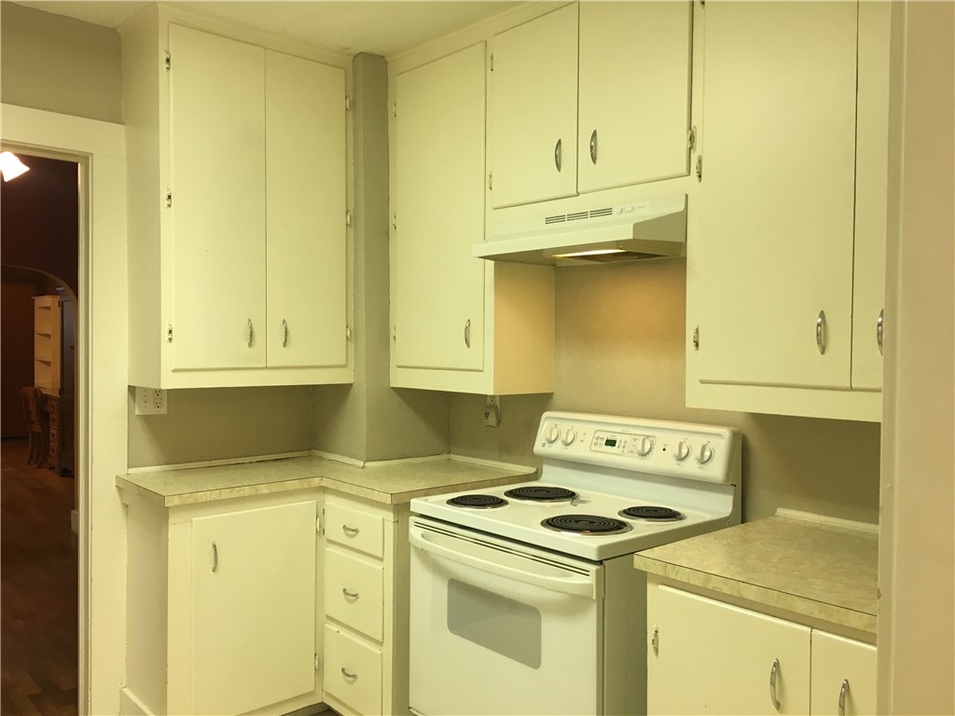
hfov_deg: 61.7
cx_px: 478
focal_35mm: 29
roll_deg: +0.1
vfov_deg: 48.2
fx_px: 800
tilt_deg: -2.2
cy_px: 358
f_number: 2.2
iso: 64
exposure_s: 1/30
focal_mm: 4.15
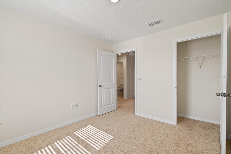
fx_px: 103
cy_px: 77
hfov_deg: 96.7
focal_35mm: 16
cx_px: 116
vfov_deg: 73.7
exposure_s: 1/40
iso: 320
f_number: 7.1
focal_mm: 16
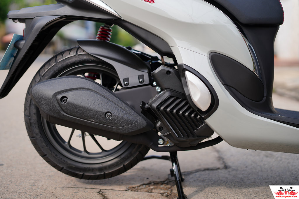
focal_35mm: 50
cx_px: 150
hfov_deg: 39.6
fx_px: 415
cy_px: 100
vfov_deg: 27.0
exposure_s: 1/3200
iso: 200
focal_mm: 50
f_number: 1.8
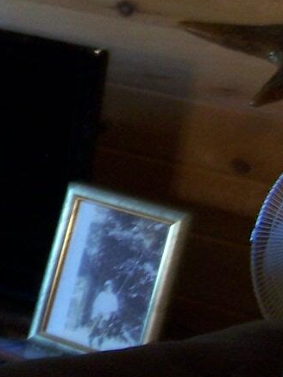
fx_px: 1471
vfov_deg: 14.6
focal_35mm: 135
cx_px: -84
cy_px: 119
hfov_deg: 10.7
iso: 140
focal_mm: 6.3
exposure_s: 1/8
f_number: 2.8
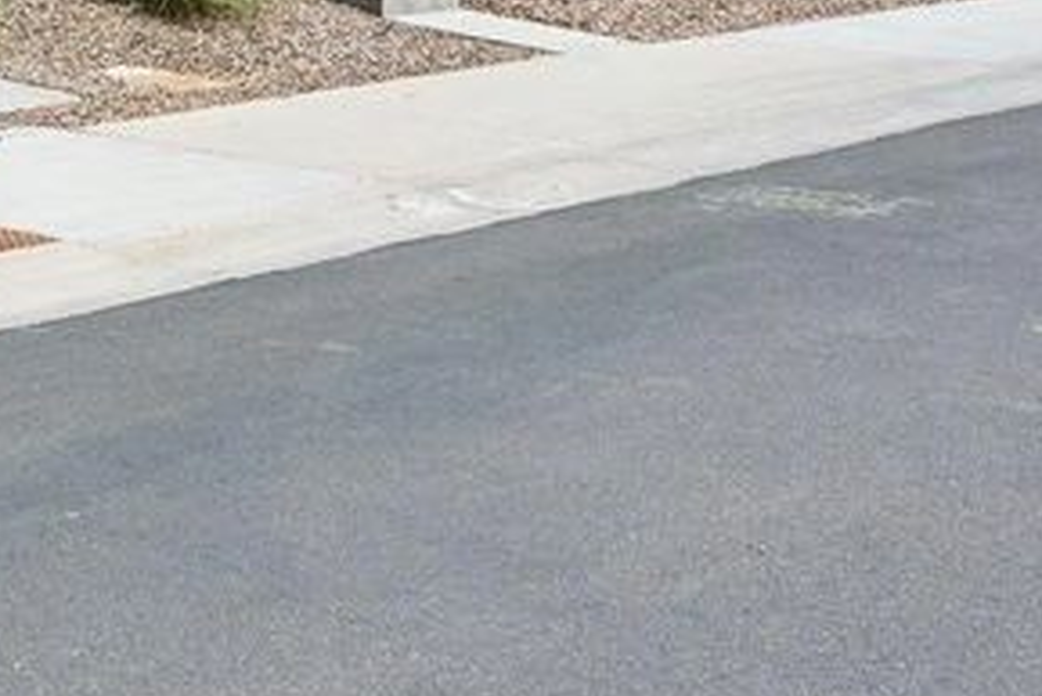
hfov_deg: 21.8
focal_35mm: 78
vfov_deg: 16.5
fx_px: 2259
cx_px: -508
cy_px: -218
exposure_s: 1/1250
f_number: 8
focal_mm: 22
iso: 320
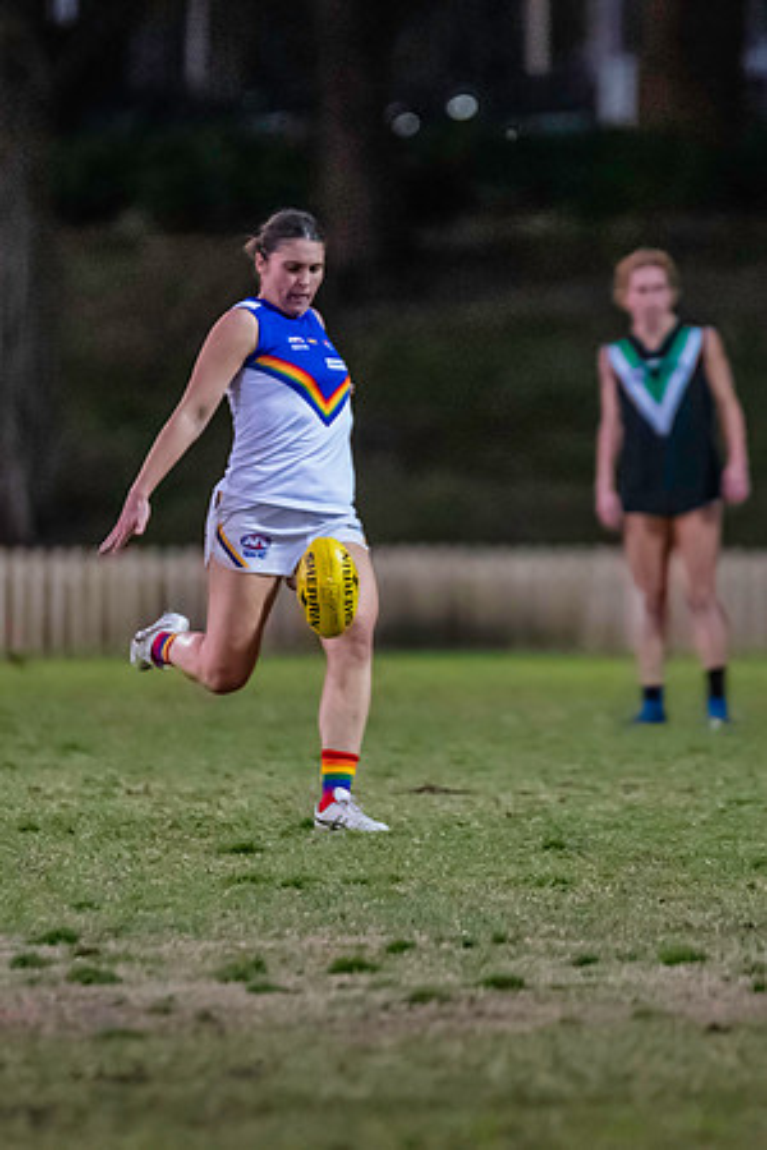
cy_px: 495
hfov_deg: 2.0
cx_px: 325
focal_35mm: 672
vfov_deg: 3.1
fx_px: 21481
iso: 10000
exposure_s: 1/1250
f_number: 2.8
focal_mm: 300
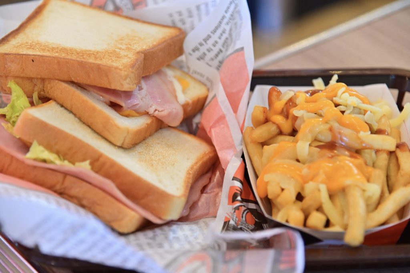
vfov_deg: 11.4
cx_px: 205
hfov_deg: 17.1
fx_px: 1367
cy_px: 136
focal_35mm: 120
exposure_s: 1/125
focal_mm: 120
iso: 1600
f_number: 4
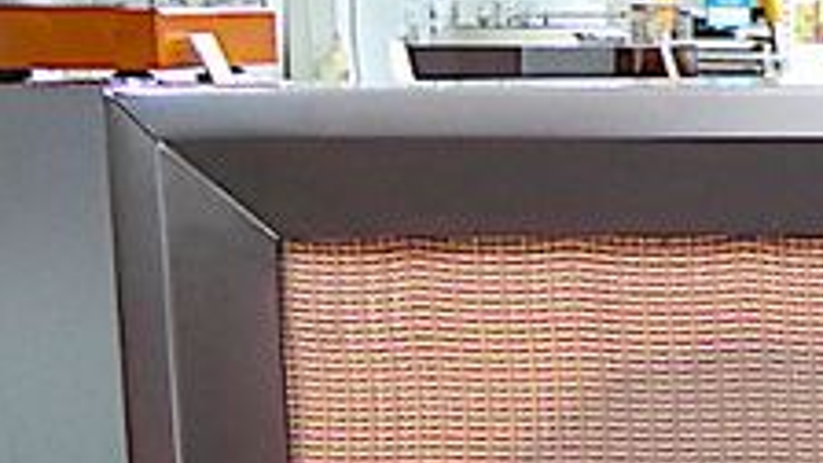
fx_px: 4779
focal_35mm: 219
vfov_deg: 5.4
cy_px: 1036
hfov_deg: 9.2
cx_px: 1639
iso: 200
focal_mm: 8.4
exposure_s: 1/2.5
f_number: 4
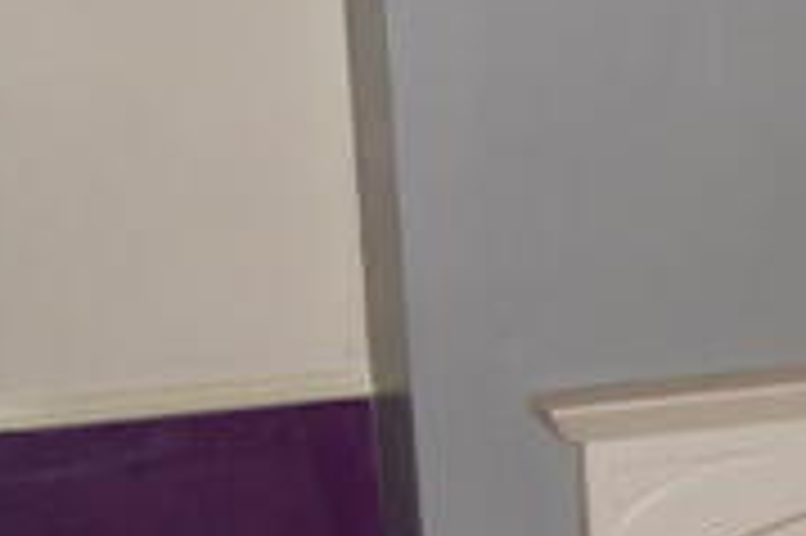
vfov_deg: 13.8
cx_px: 1277
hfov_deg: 18.0
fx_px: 2214
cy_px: 313
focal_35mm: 99
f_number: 5.6
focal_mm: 18
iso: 400
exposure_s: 1/60
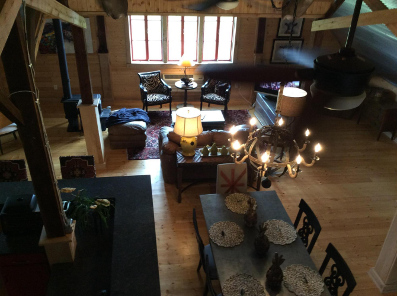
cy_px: 148
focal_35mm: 32
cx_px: 198
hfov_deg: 56.9
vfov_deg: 44.0
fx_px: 366
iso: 125
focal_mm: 3.3
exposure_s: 1/24
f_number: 2.4
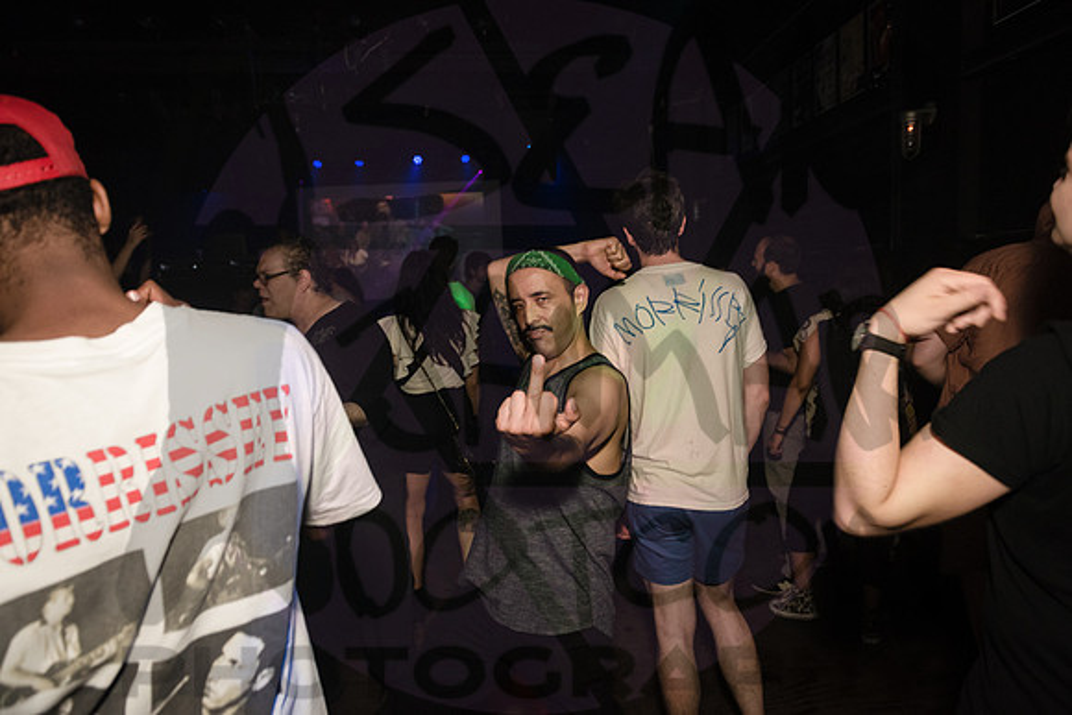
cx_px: 536
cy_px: 358
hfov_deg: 73.7
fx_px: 715
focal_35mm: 24
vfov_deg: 53.2
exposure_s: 1/250
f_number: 4
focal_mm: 24
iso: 2000
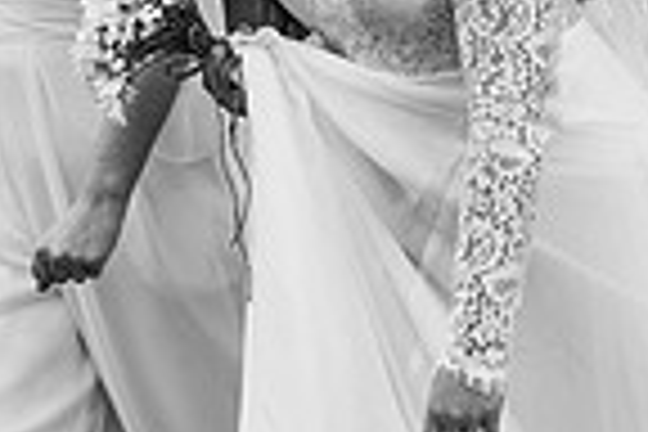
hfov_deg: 6.0
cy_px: 198
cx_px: 320
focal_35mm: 343
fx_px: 6174
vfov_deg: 4.0
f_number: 2.5
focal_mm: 85
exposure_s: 1/800
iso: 100
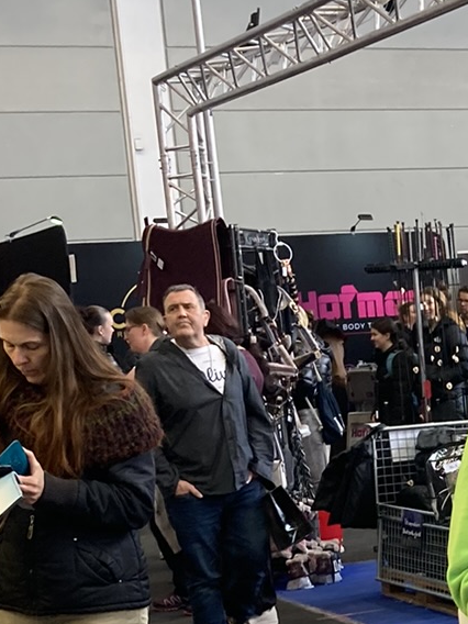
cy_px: 639
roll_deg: +1.7
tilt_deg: -3.8
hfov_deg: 14.1
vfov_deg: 18.9
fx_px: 1821
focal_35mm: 101
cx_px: 600
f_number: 1.8
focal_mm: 3.99
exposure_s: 1/100
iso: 80
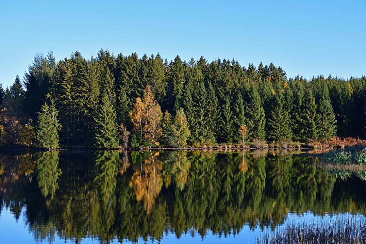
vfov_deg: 14.6
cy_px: 123
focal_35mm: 94
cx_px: 189
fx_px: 956
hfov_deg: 21.7
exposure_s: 1/250
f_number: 10
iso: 360
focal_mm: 60
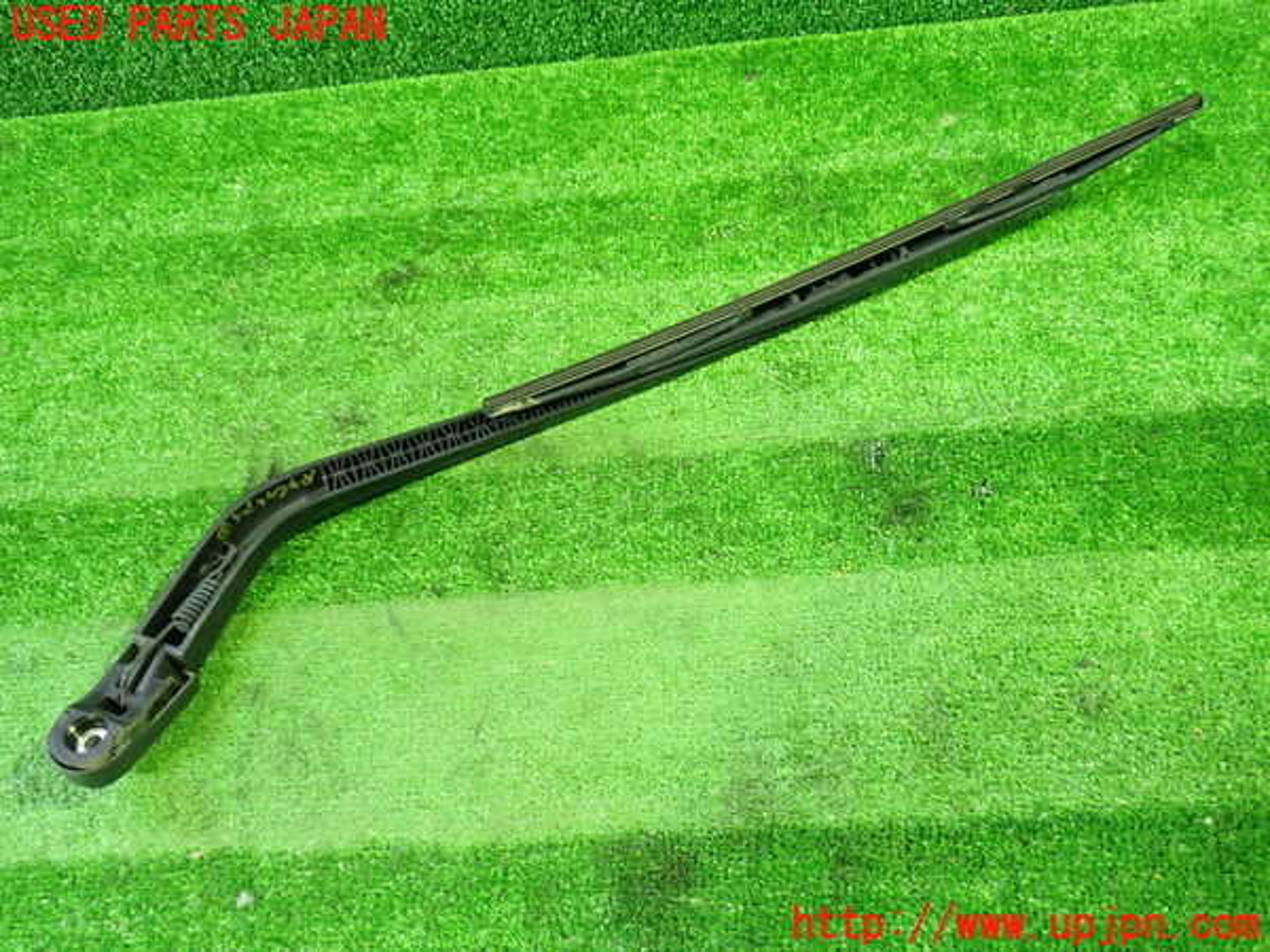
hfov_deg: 60.0
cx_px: 635
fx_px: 1101
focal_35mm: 30
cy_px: 476
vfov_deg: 46.8
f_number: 2.3
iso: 800
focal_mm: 5.4
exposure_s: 1/30
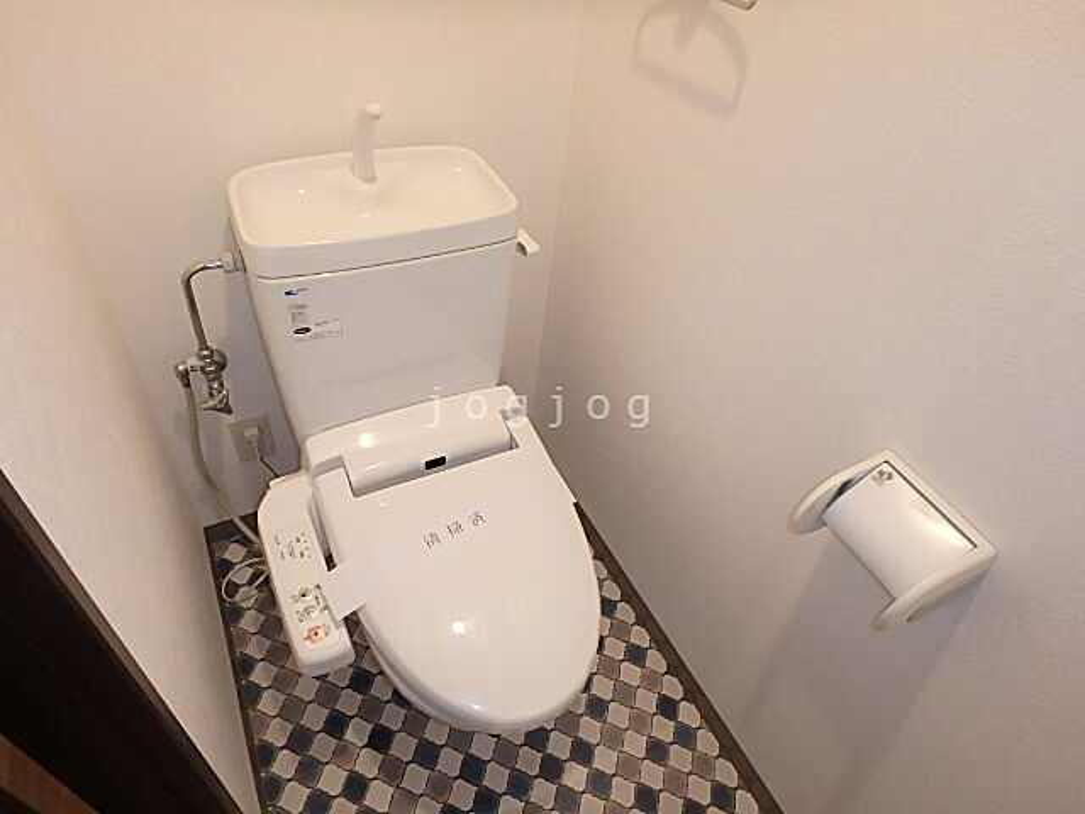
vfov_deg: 63.4
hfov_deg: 79.0
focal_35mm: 21
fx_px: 658
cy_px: 407
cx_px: 542
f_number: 3.5
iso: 400
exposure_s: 1/30
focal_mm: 3.7
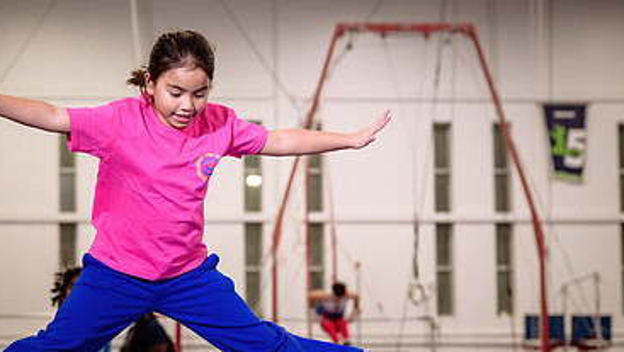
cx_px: 217
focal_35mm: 140
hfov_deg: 15.3
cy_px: 233
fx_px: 2318
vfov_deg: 8.7
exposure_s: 1/400
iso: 1600
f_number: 3.5
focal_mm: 70
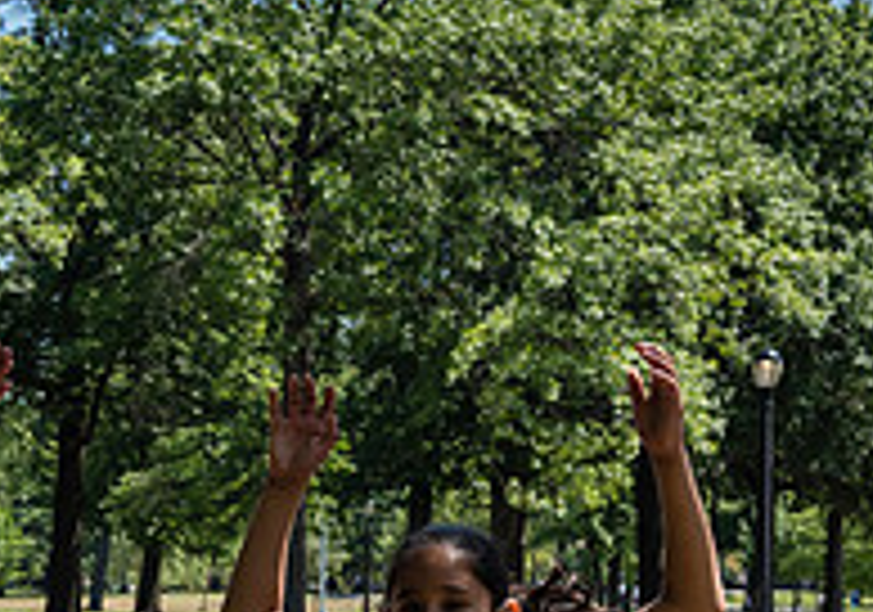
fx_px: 2784
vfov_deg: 12.1
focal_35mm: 113
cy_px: 859
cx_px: 22
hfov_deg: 17.4
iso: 400
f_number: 4.5
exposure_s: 1/1600
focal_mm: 35
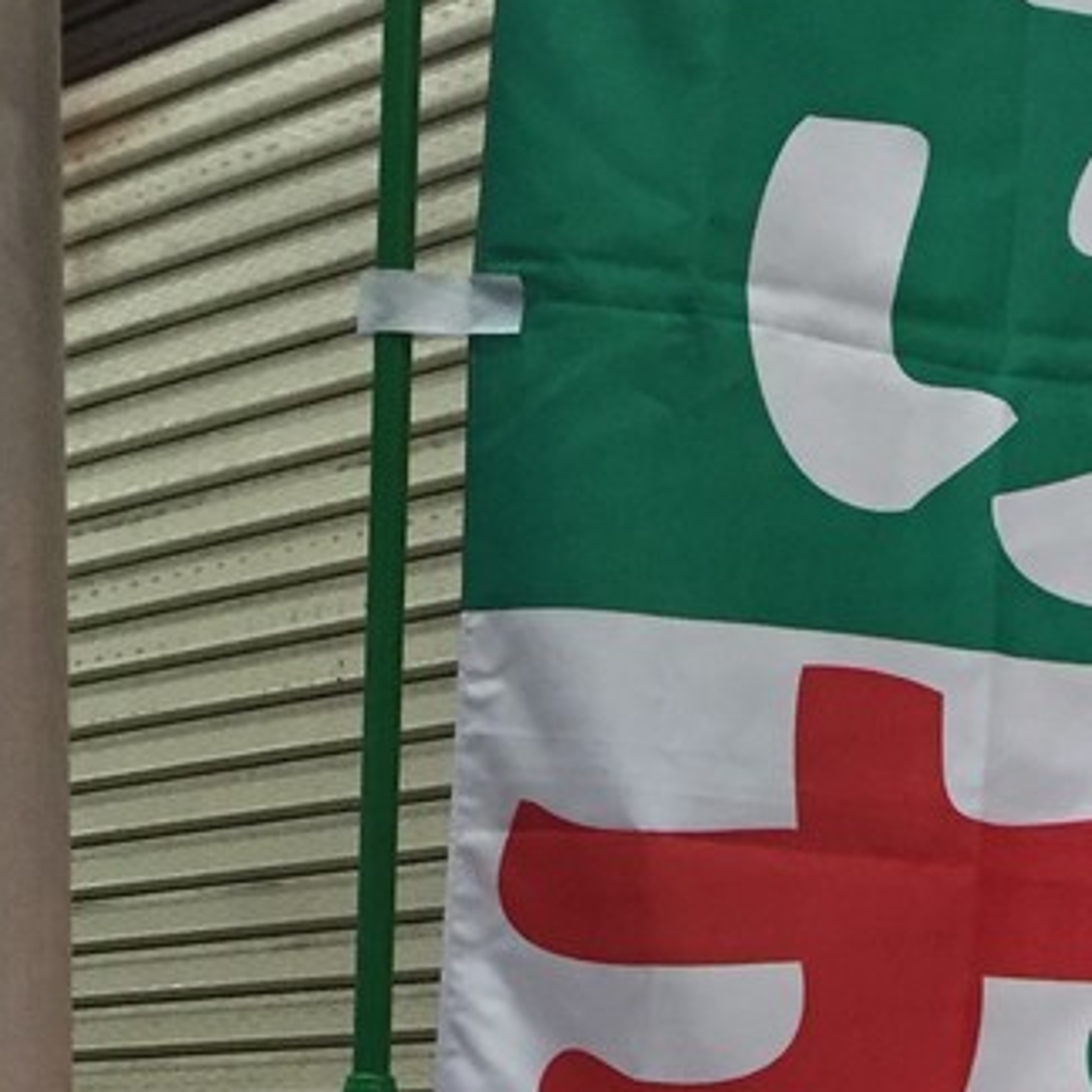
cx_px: 883
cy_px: 1335
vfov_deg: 17.4
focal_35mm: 95
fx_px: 3391
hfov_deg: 18.1
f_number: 2.2
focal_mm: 4.15
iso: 160
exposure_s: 1/30
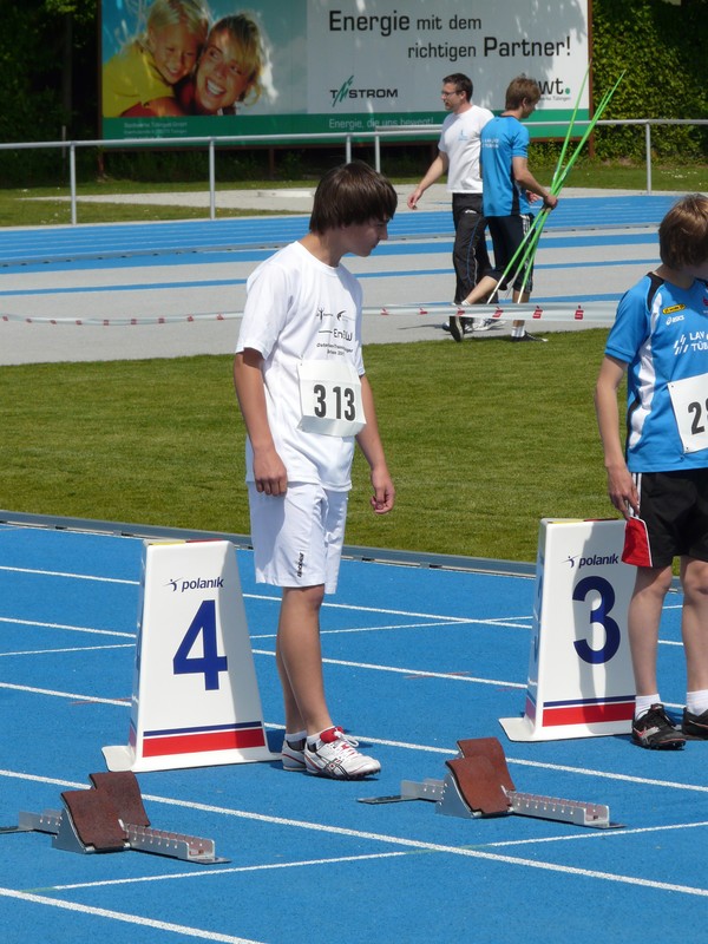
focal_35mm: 210
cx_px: 354
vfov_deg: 9.4
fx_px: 5727
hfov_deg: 7.1
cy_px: 472
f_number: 5
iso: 100
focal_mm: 34.5
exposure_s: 1/1000
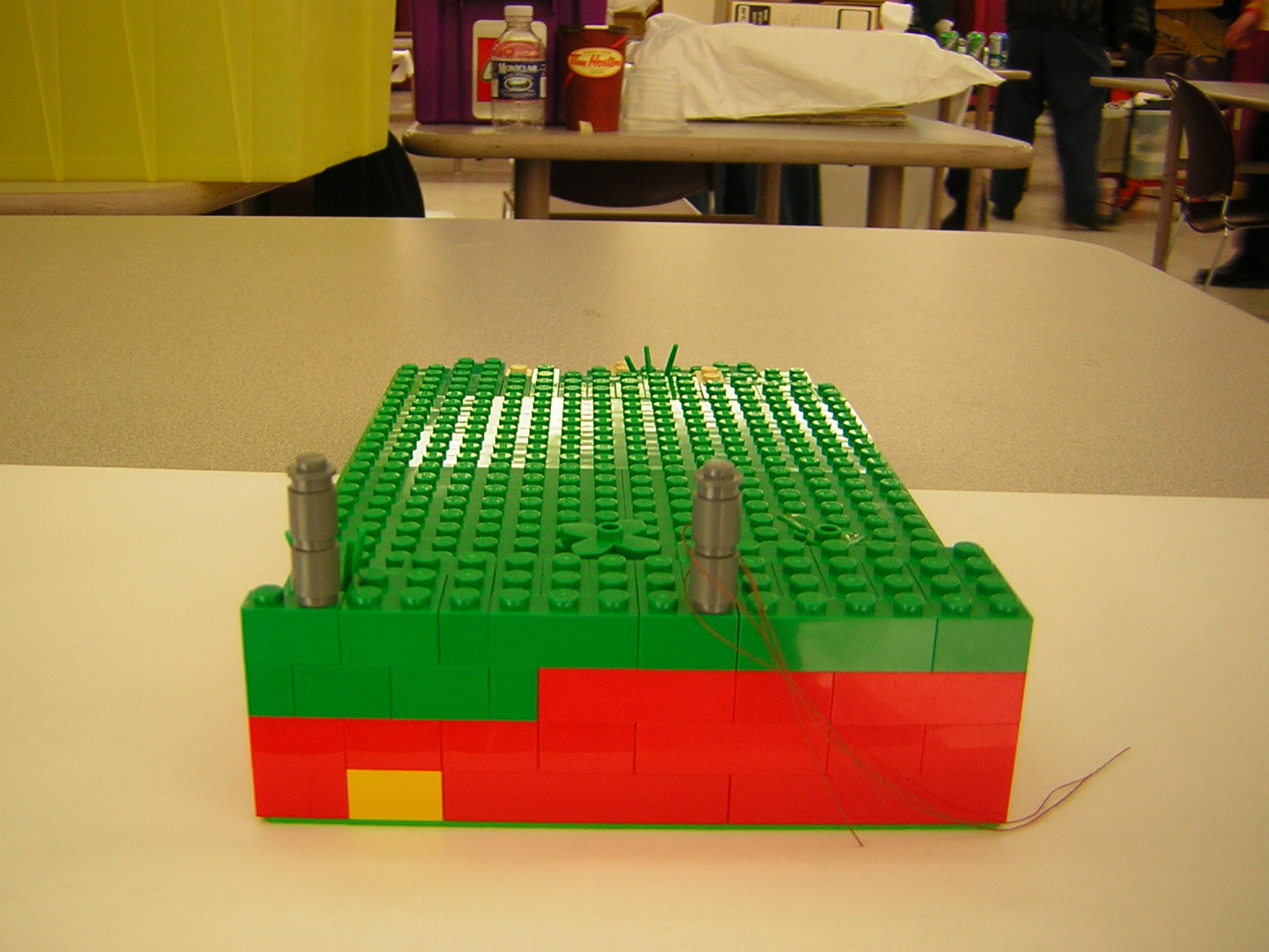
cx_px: 621
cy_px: 477
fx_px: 1357
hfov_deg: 50.1
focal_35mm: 37
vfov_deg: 38.7
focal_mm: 4.7
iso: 50
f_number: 2.6
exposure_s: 1/9.4
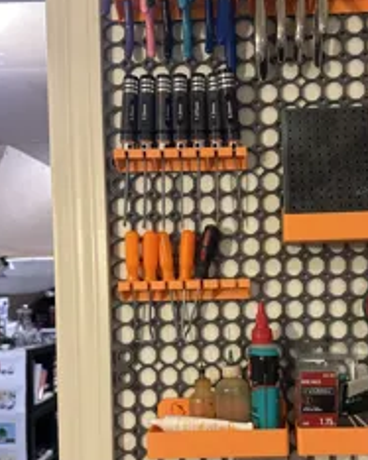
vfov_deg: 45.3
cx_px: 248
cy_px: 293
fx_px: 545
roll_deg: +0.9
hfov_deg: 36.9
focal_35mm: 40
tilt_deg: -0.4
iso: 500
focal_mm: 6.86
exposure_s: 1/60
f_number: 1.78
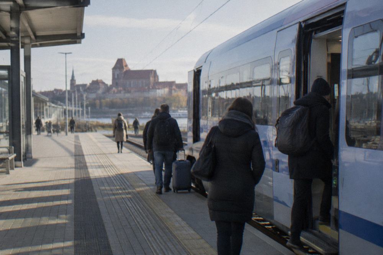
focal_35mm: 48
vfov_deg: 28.1
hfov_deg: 41.1
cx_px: 192
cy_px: 128
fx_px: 510
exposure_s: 1/1600
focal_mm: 48
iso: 500
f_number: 4
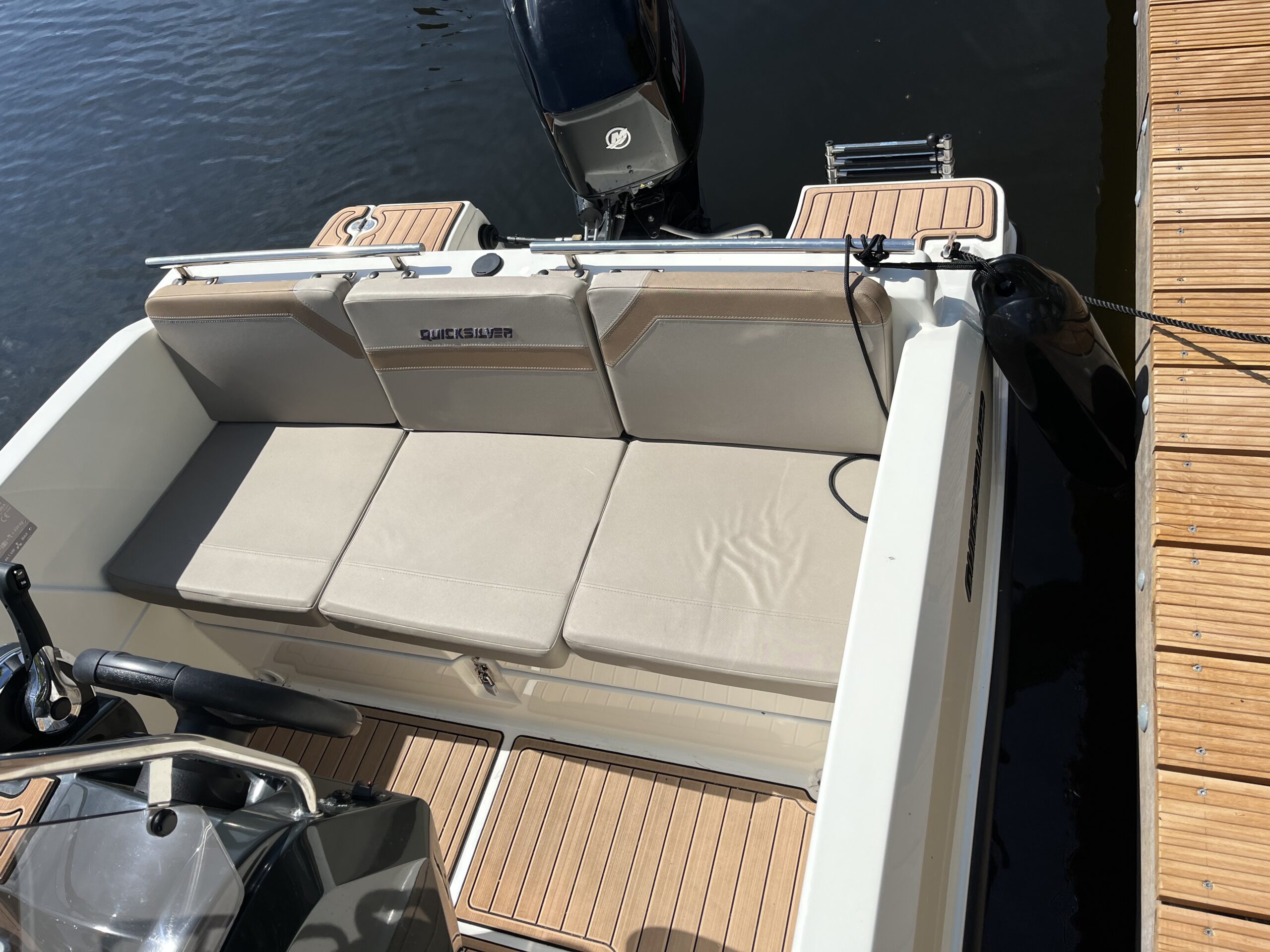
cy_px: 476
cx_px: 635
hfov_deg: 67.3
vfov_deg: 53.1
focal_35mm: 26
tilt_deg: -52.3
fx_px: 954
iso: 50
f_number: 1.6
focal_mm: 5.1
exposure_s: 1/5556
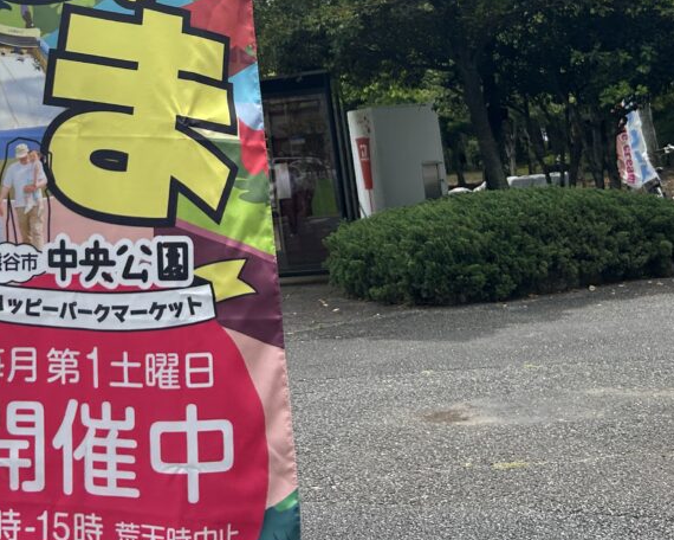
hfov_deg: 32.1
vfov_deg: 25.4
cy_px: 8
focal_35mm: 57
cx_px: 131
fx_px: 1137
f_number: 1.5
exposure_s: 1/4115
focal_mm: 5.7
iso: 50
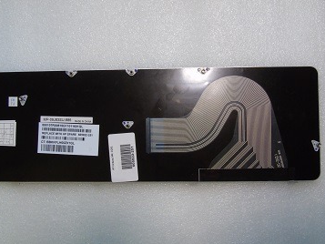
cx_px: 157
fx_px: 263
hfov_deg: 63.4
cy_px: 121
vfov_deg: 49.8
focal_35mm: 28
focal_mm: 4.4
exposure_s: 1/40
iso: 400
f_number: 5.4
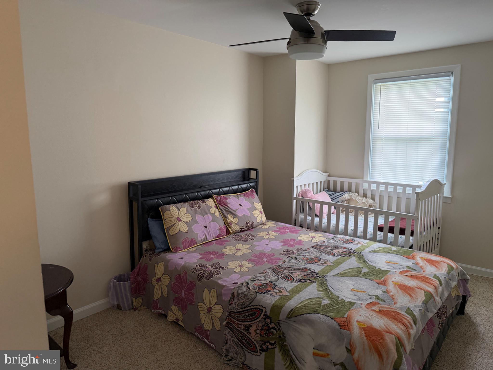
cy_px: 185
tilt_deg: -9.0
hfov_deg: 71.6
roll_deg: +1.3
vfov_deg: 56.8
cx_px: 246
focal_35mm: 24
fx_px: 342
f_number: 1.78
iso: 320
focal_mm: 6.76
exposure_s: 1/120
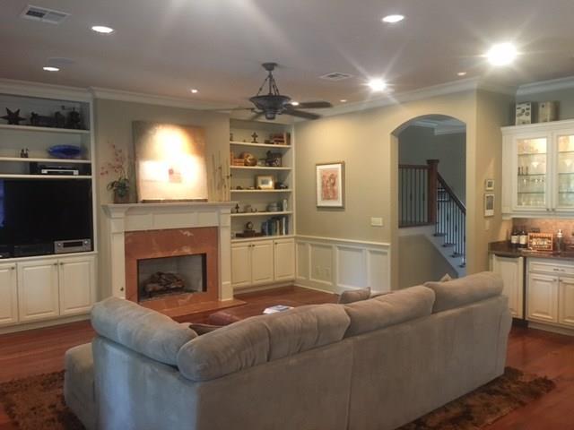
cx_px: 287
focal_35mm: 29
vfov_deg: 48.2
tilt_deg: -2.8
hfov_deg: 61.7
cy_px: 215
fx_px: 481
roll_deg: +0.3
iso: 200
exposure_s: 1/20
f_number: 2.2
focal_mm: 4.15
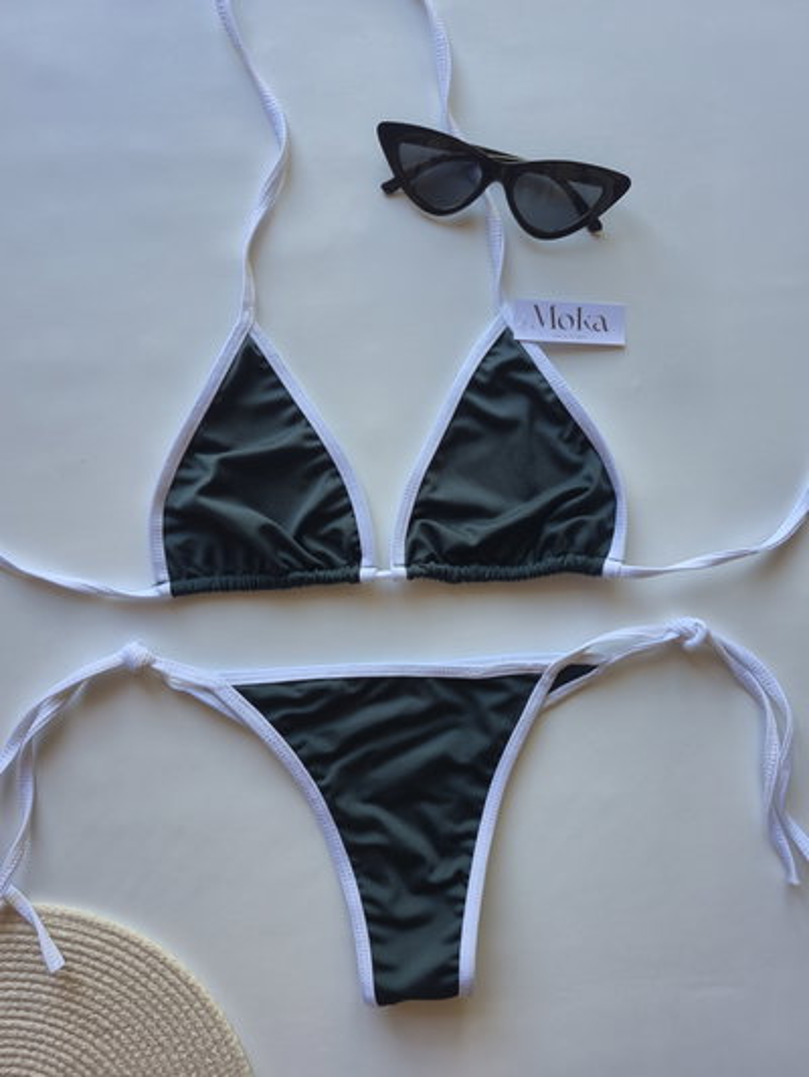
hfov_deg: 58.9
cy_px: 538
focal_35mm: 23
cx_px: 404
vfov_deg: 73.9
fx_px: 716
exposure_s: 1/50
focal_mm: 5.4
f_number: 1.8
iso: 50
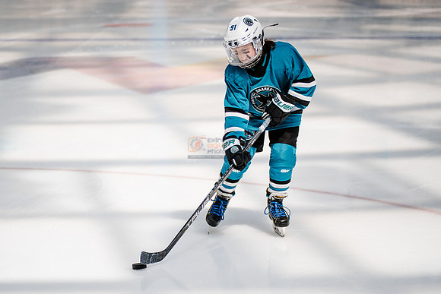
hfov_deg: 11.7
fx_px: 2147
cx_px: 170
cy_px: 154
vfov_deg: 7.8
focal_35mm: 175
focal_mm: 132
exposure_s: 1/2000
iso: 640
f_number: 3.2
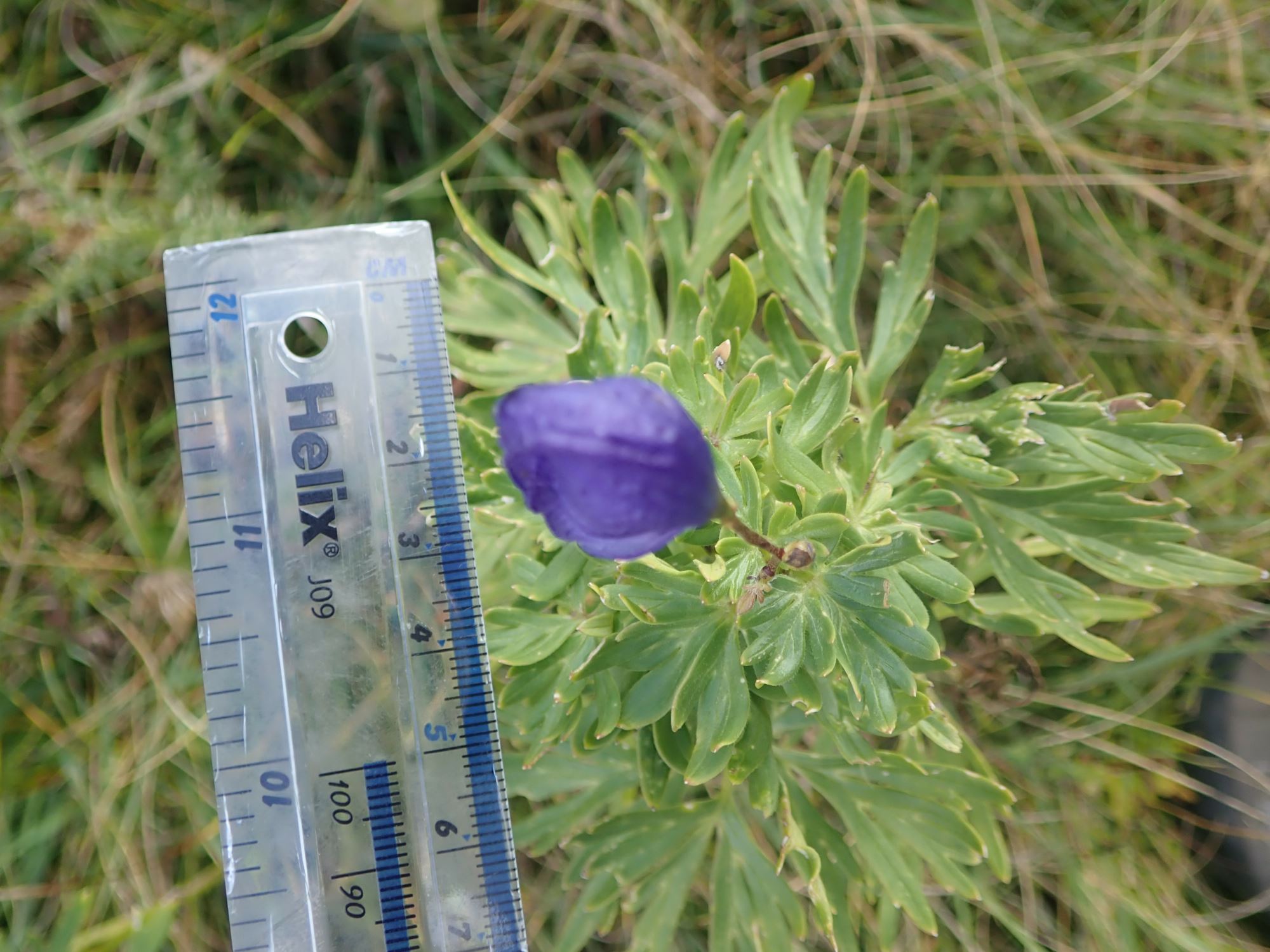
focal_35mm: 30
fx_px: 1101
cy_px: 476
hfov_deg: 60.0
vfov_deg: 46.8
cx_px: 635
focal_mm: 5.5
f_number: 2.3
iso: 100
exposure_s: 1/125
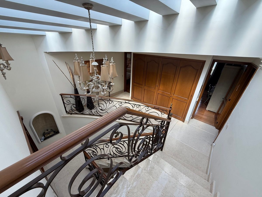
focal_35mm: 14
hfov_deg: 102.1
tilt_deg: -25.2
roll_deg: -3.0
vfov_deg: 85.7
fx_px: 106
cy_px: 98
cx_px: 131
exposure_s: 1/139
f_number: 2.2
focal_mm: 2.22
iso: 50
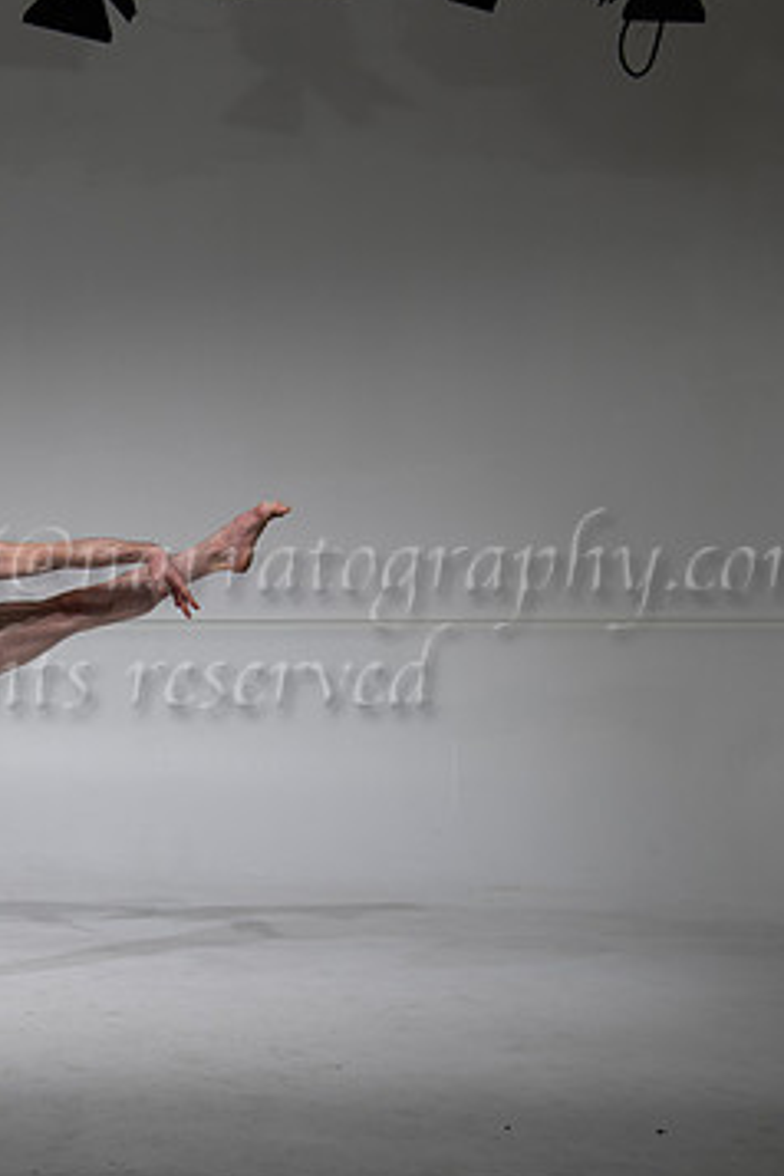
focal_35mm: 65
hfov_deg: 20.3
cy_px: 618
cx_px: 0
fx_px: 2123
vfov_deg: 31.0
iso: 400
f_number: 4
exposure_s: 1/250
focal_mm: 40
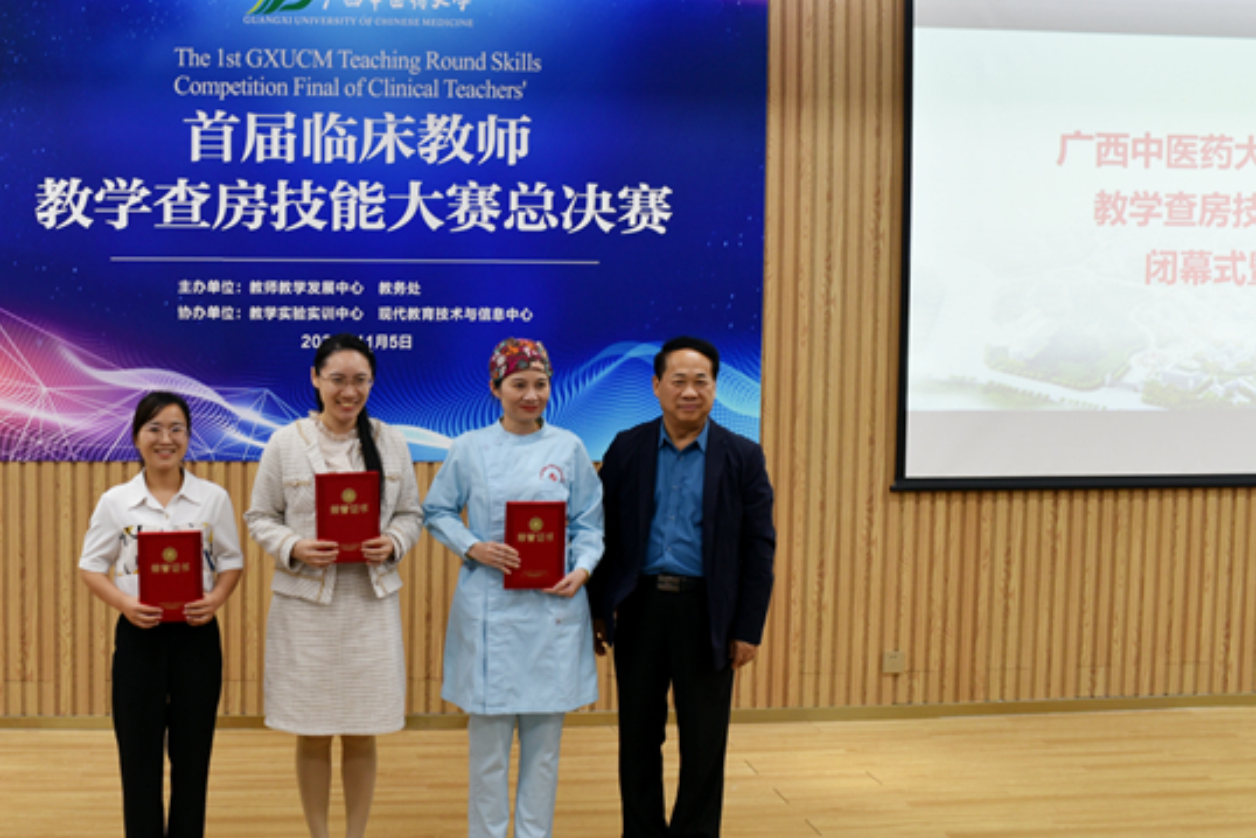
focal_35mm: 52
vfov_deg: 25.9
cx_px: 336
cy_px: 329
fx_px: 1815
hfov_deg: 37.4
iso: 560
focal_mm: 35
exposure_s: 1/60
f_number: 4
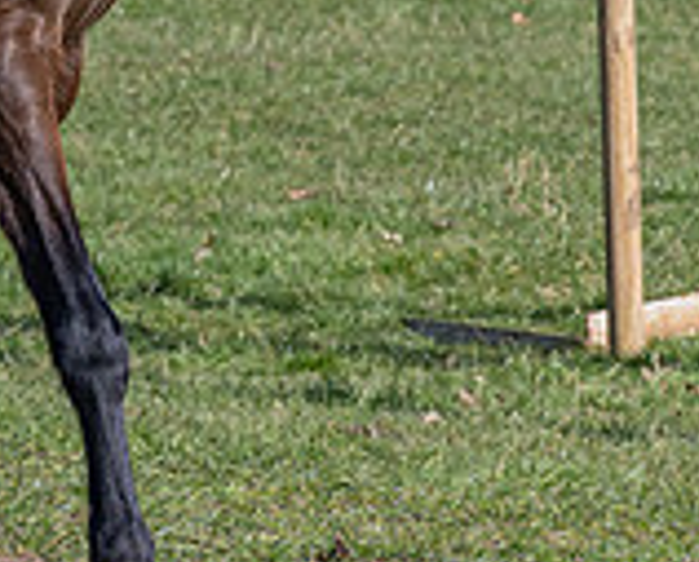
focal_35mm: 664
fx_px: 13762
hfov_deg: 2.9
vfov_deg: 2.3
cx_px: -53
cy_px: -233
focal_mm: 90
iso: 200
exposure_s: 1/1600
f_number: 5
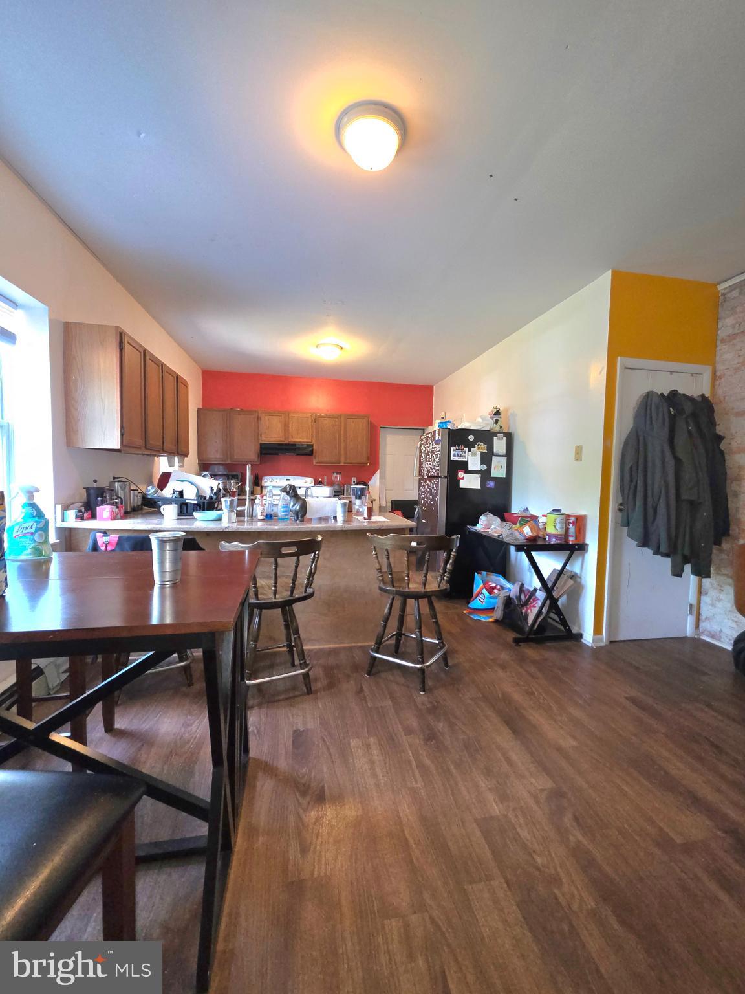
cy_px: 497
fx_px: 373
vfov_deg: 106.2
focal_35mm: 13
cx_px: 372
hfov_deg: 89.9
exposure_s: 1/60.2
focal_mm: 2.2
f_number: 1.9
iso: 200
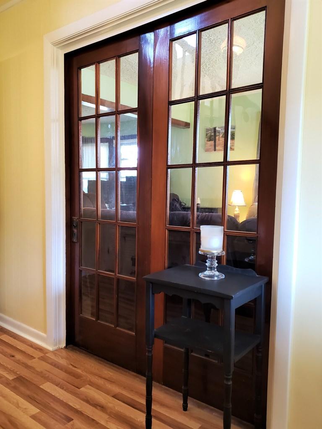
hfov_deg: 53.1
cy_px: 214
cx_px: 161
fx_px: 322
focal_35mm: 26
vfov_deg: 67.3
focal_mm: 4.3
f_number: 1.5
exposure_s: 1/60
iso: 320
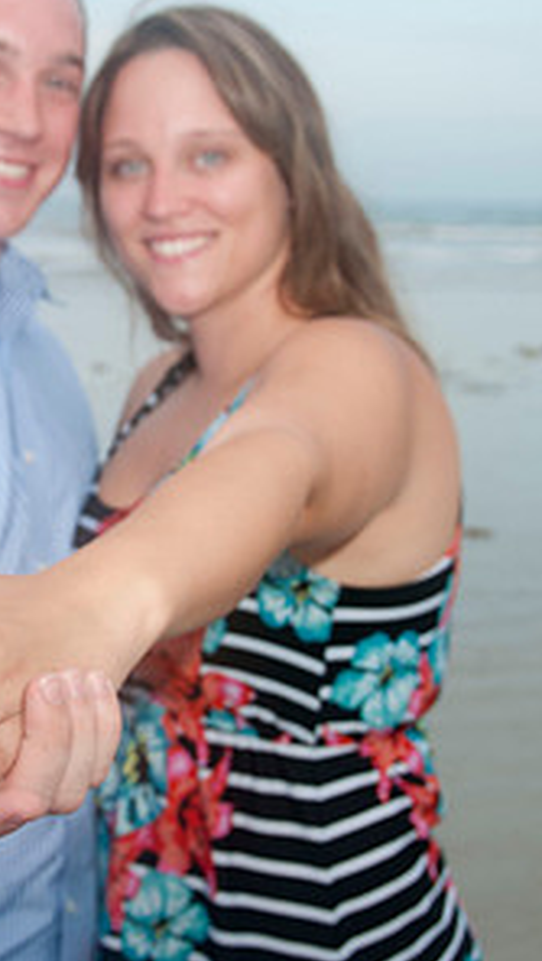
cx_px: 96
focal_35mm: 62
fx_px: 1580
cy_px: 448
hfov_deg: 19.2
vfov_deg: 33.8
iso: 200
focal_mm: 26
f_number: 6.3
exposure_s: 1/250
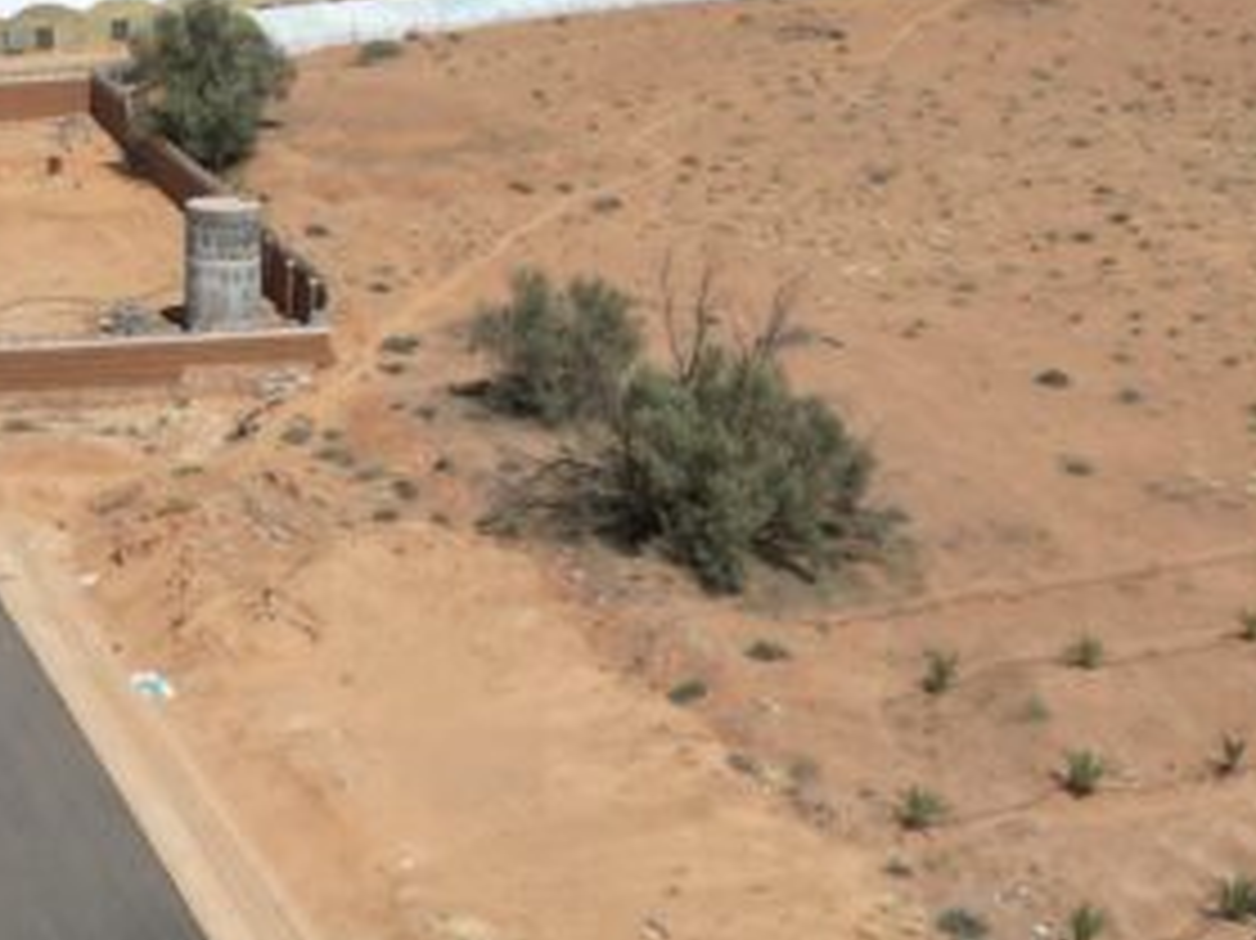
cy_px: 477
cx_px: 167
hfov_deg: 21.8
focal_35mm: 88
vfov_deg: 16.8
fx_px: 3192
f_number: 1.7
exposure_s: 1/5000
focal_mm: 6.72
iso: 110
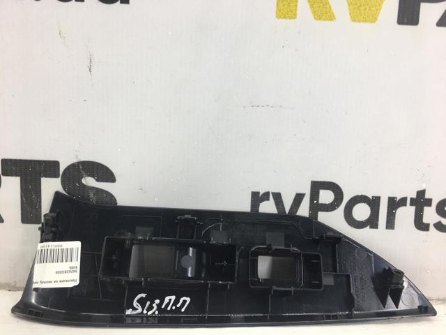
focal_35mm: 29
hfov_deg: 61.7
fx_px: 374
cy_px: 168
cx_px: 223
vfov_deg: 48.2
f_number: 2.2
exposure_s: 1/50
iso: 32
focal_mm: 4.15
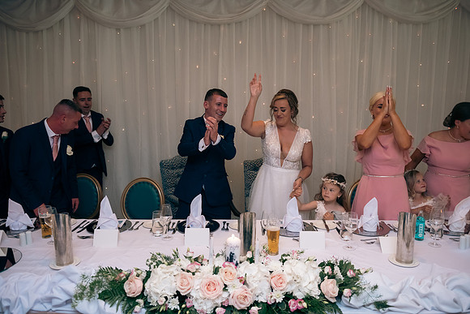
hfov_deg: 63.6
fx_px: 379
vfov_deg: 45.0
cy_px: 157
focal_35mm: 29
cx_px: 235
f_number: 3.5
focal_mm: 29
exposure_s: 1/160
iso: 640
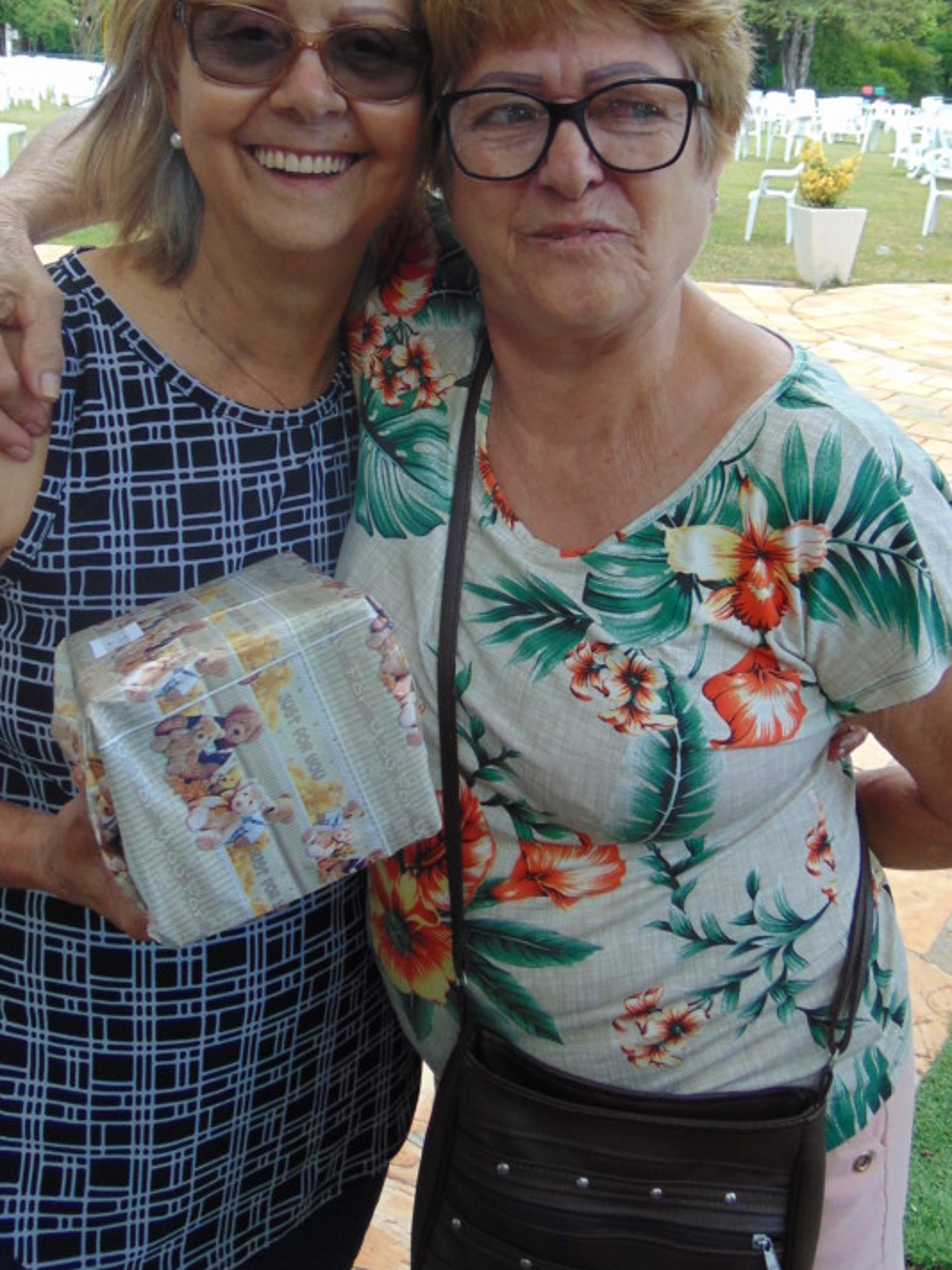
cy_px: 445
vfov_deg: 50.6
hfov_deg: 39.6
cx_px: 507
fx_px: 1320
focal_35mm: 36
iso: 80
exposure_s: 1/160
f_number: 3
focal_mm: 4.5
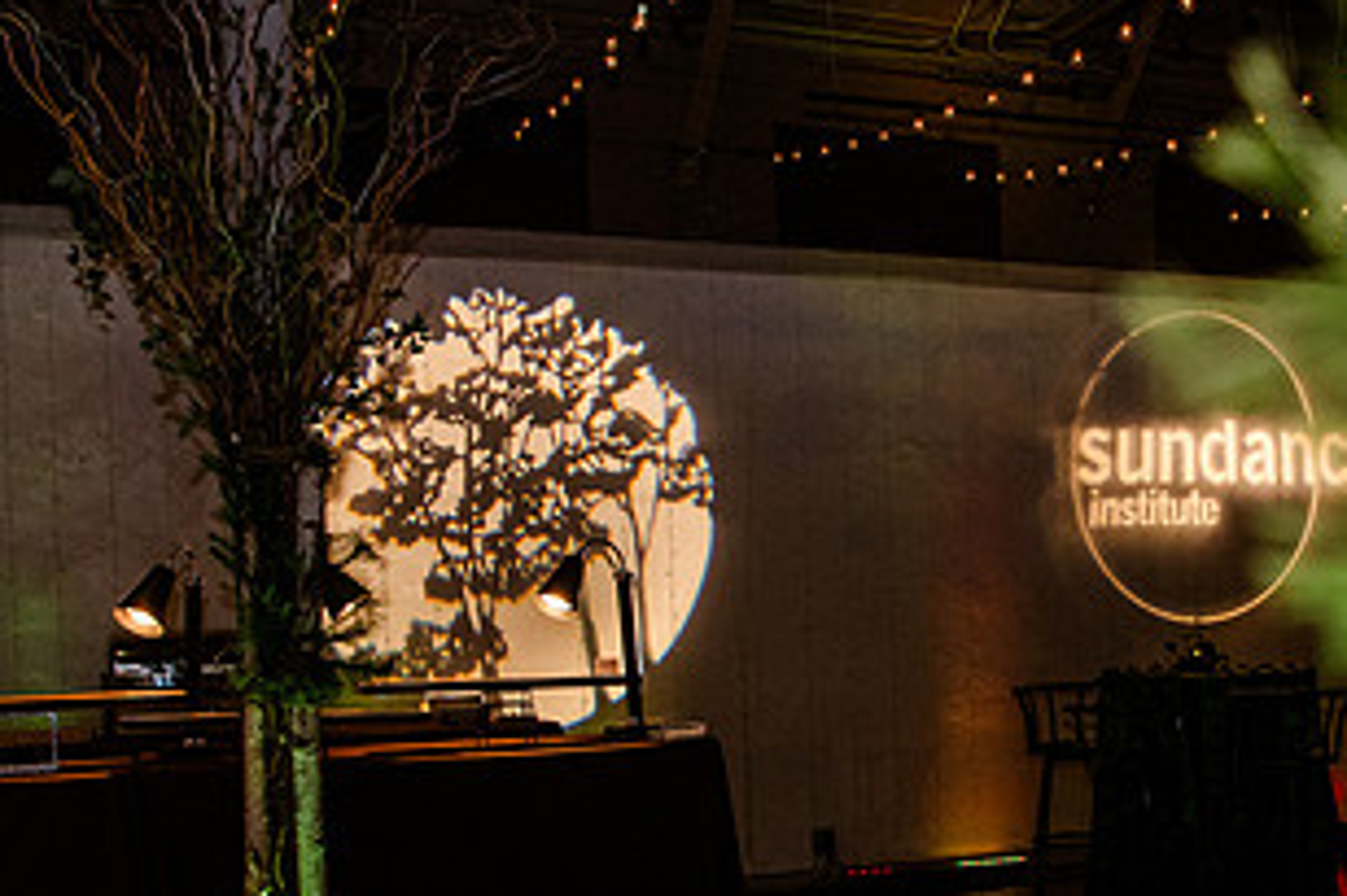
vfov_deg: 28.2
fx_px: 1758
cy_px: 682
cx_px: 1033
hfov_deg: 40.6
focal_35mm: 47
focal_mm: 24
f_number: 4.5
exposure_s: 1/1000
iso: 4000
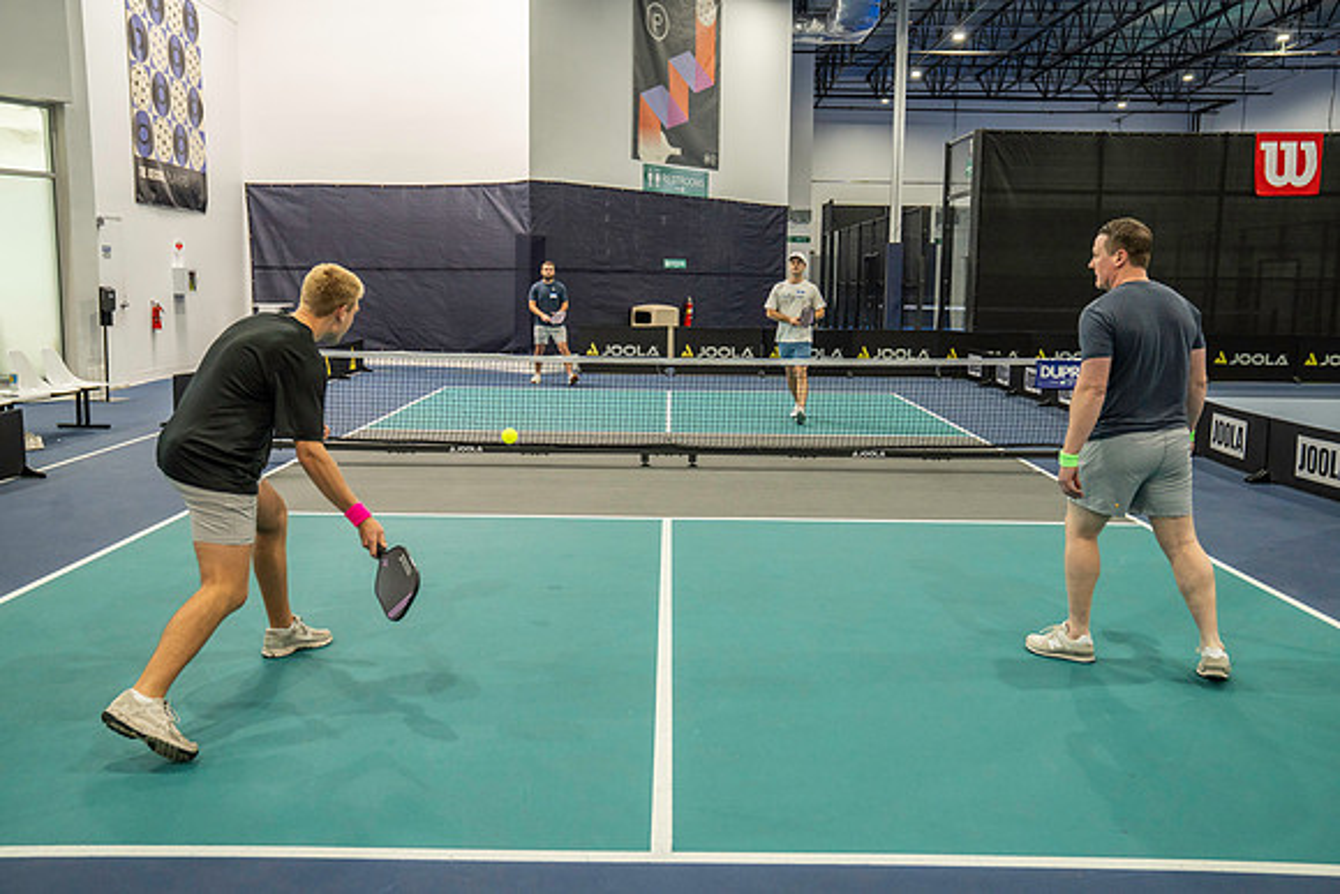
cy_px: 447
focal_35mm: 32
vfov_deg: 41.1
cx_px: 670
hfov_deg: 58.7
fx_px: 1191
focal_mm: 32
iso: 2000
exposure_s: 1/320
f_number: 4
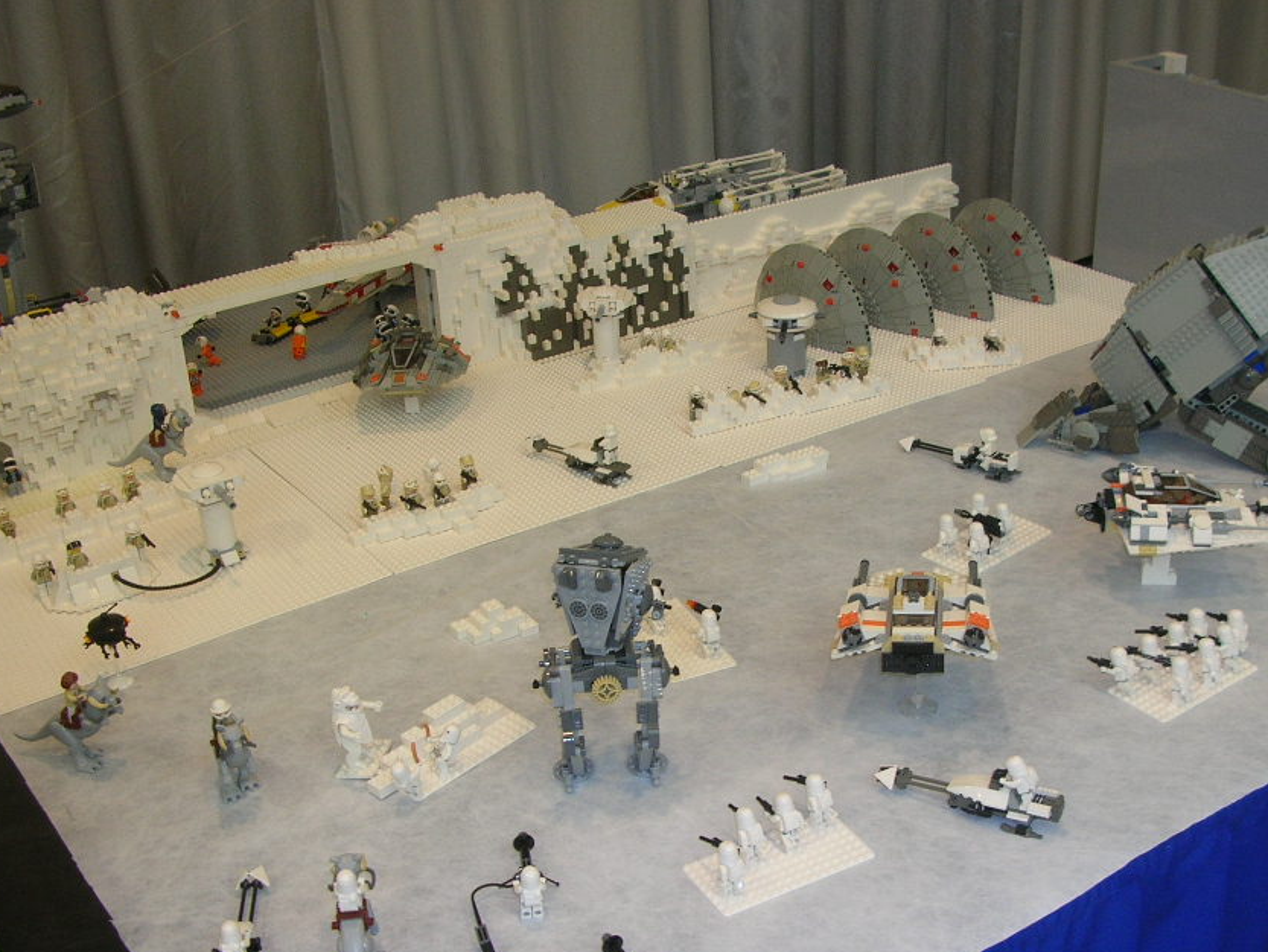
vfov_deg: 33.5
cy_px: 573
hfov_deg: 43.7
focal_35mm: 43
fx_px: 1575
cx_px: 734
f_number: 2.8
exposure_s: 1/6.1
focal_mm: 5.8
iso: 60
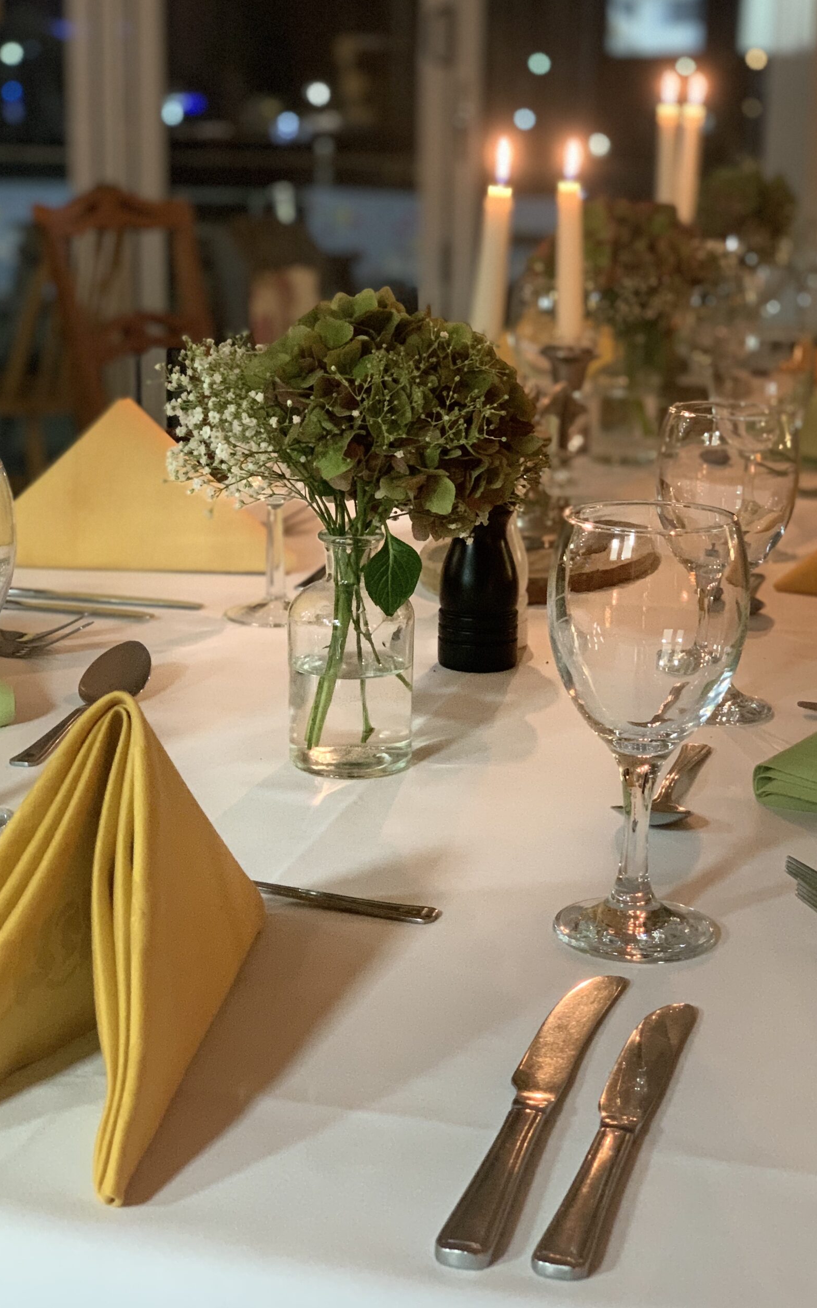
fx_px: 1995
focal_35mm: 56
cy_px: 645
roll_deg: -1.2
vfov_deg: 36.3
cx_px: 412
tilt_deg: -12.4
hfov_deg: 23.1
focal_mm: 6
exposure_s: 1/25
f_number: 2.4
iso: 640
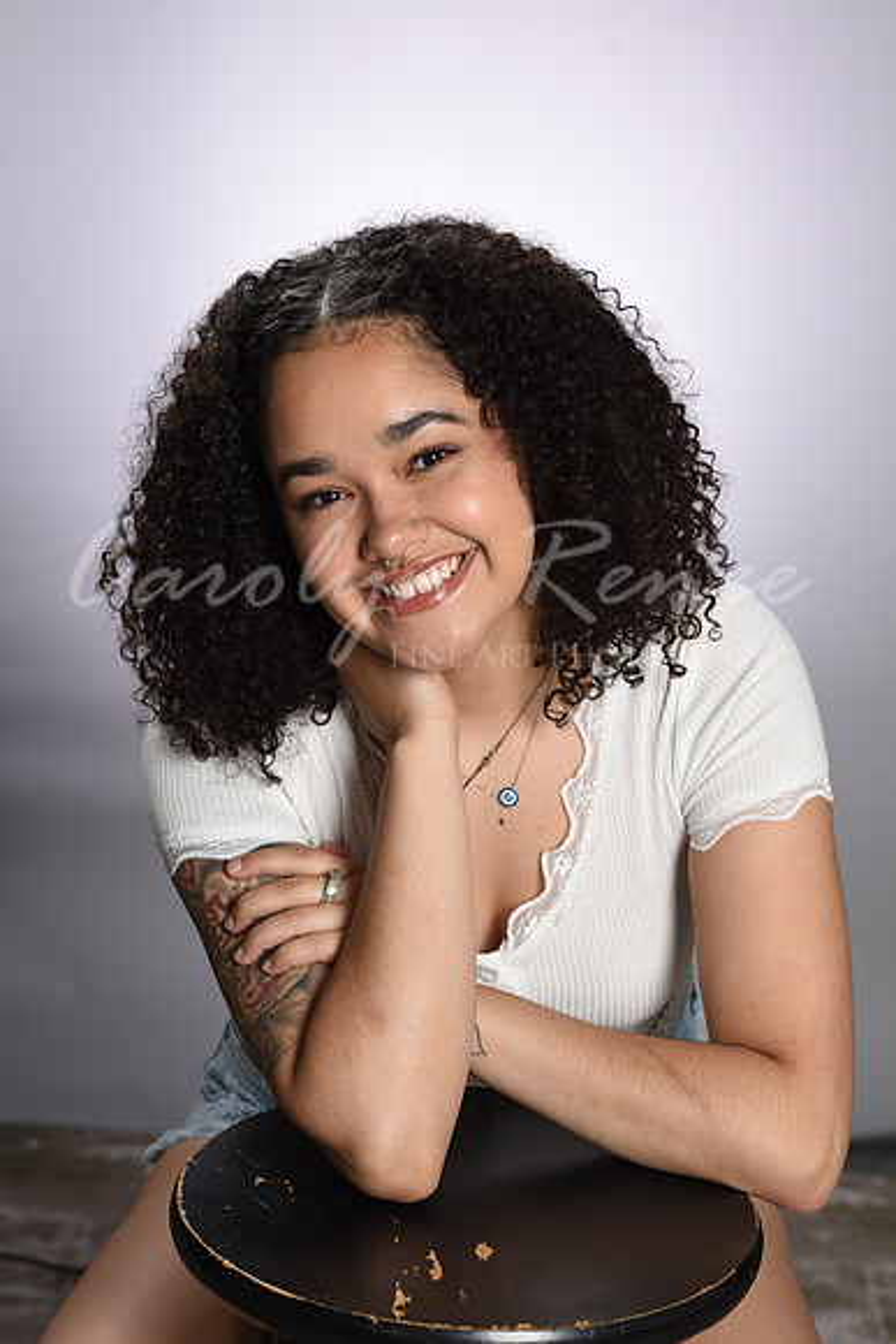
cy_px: 672
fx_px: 3171
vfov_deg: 23.9
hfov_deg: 16.1
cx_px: 448
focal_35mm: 85
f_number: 7.1
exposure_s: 1/100
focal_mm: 85
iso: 200
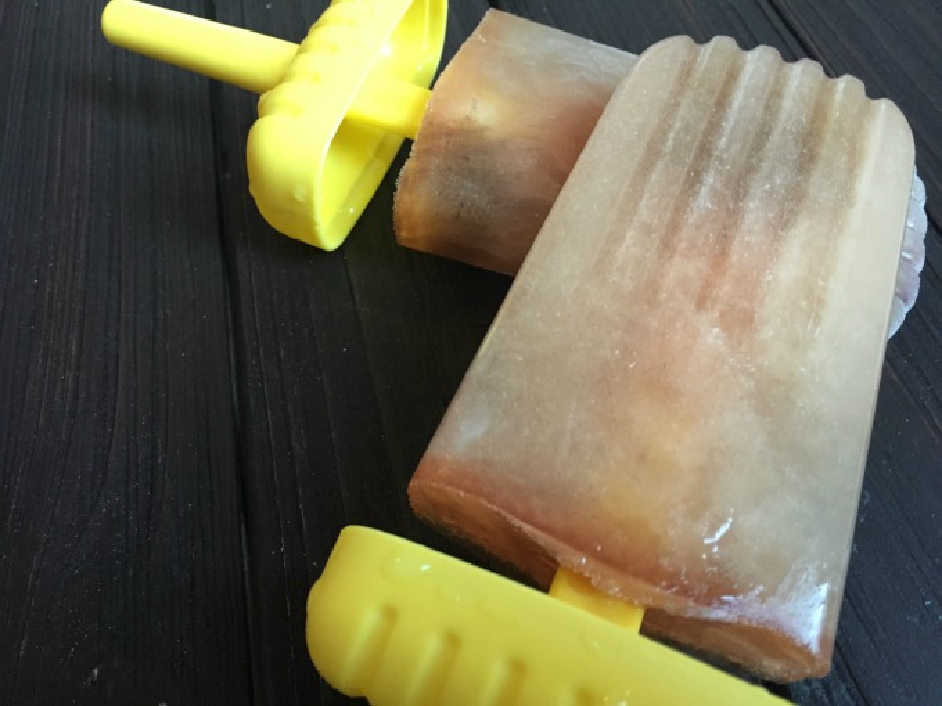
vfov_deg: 48.2
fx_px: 789
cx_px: 471
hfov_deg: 61.7
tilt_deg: -55.8
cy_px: 353
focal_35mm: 29
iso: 160
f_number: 2.2
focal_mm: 4.15
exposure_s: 1/30
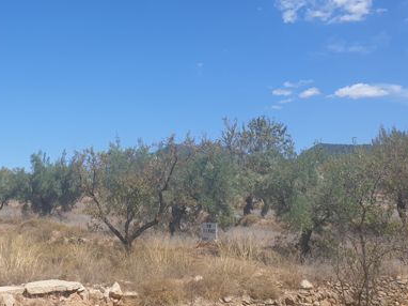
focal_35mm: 48
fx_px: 565
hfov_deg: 38.5
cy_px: 60
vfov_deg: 29.5
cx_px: 93
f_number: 2.4
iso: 50
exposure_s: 1/1658
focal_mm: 4.3
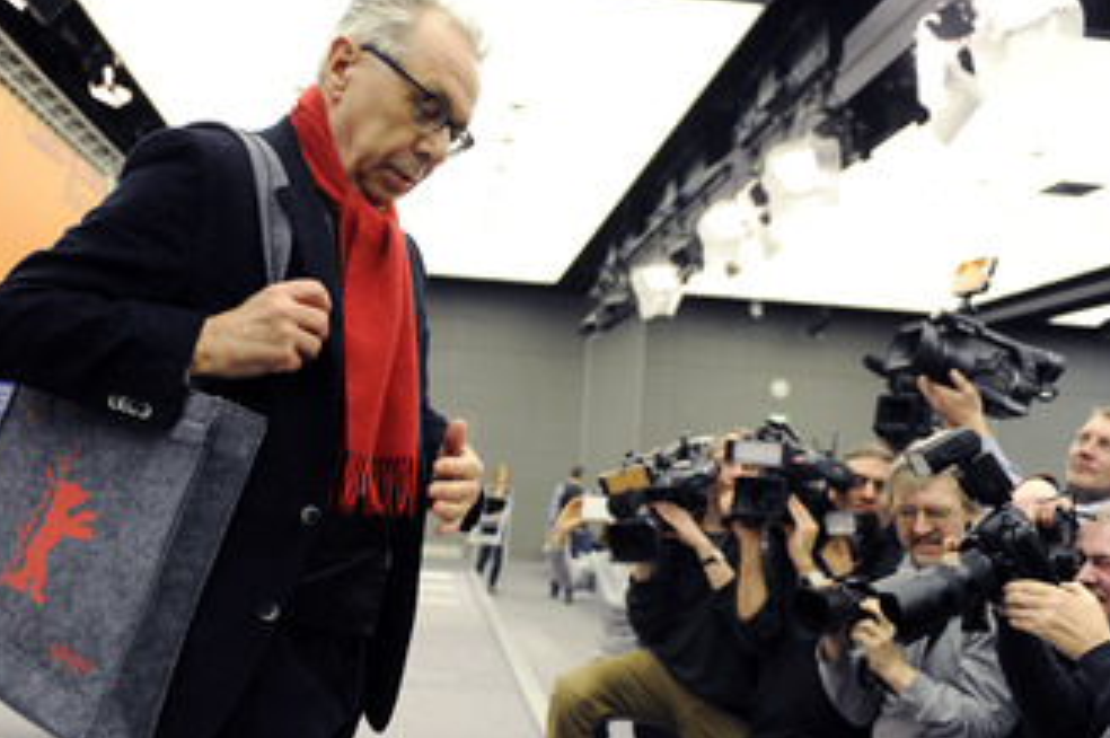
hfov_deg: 57.0
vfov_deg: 39.8
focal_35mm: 33
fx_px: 1016
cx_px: 465
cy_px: 416
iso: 1600
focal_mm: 24
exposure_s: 1/400
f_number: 3.2
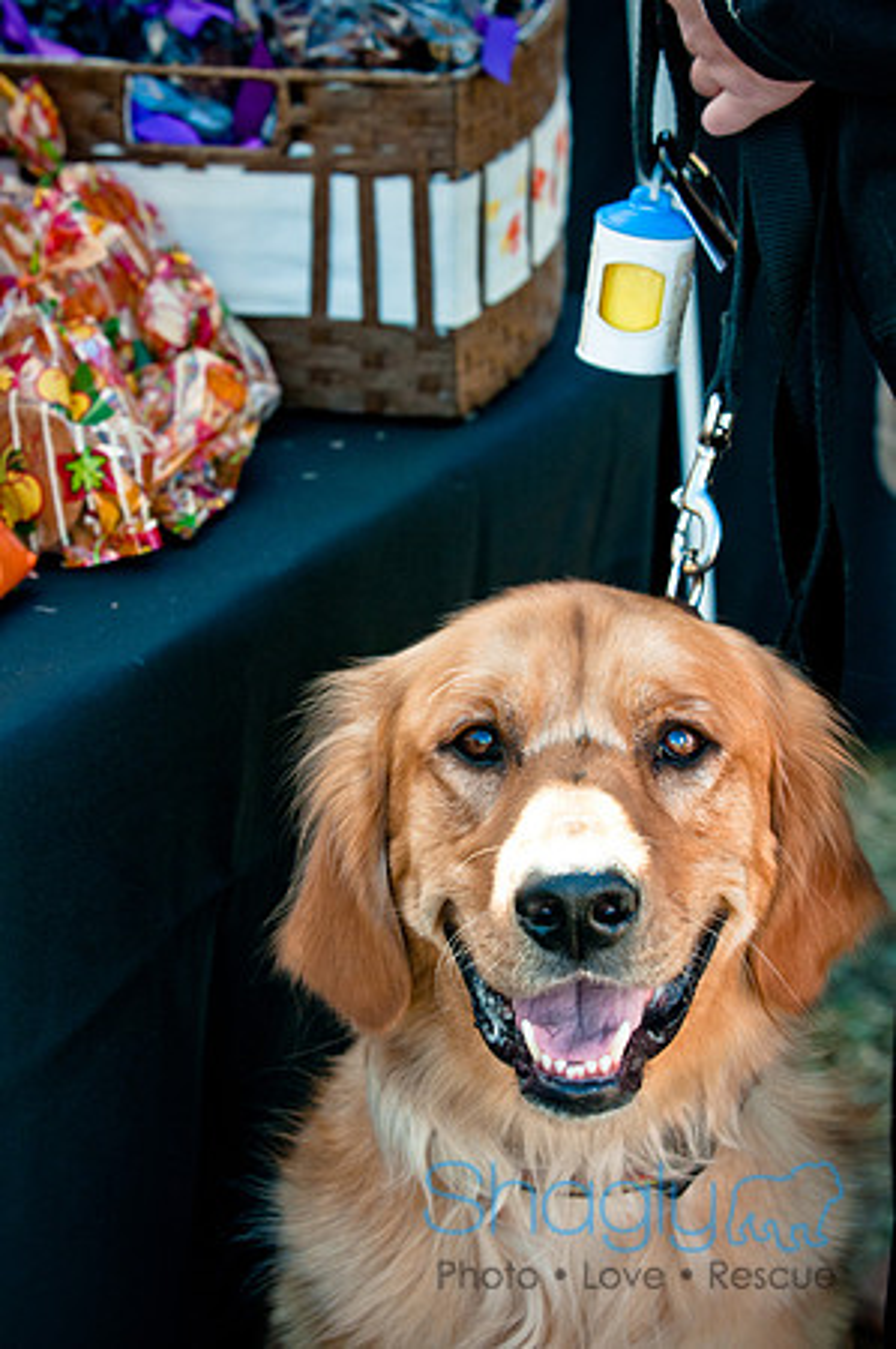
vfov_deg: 17.1
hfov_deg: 11.4
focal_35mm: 120
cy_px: 674
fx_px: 4490
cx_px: 448
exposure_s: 1/320
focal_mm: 80
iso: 400
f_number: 5.6
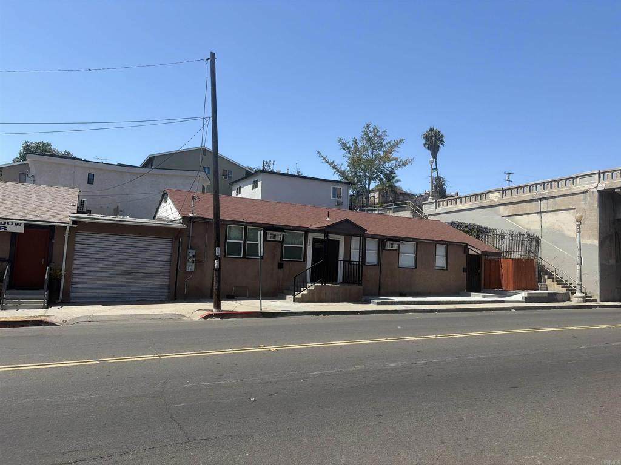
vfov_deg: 53.1
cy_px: 232
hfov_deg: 67.3
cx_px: 310
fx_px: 466
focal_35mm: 26
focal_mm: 5.96
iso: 50
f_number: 1.6
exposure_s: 1/4065
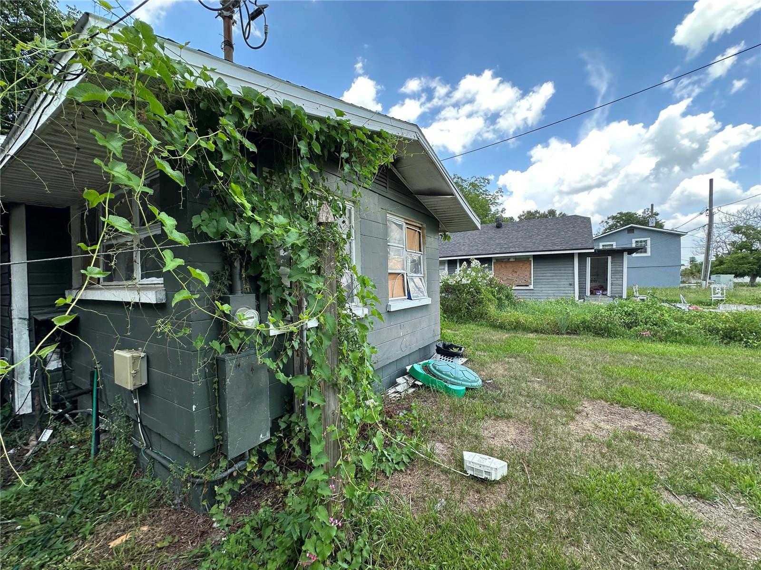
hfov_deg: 102.1
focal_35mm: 14
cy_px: 285
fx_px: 308
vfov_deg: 85.7
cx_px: 380
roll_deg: -0.9
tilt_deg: -2.8
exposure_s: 1/299
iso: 40
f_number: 2.2
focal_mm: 2.22
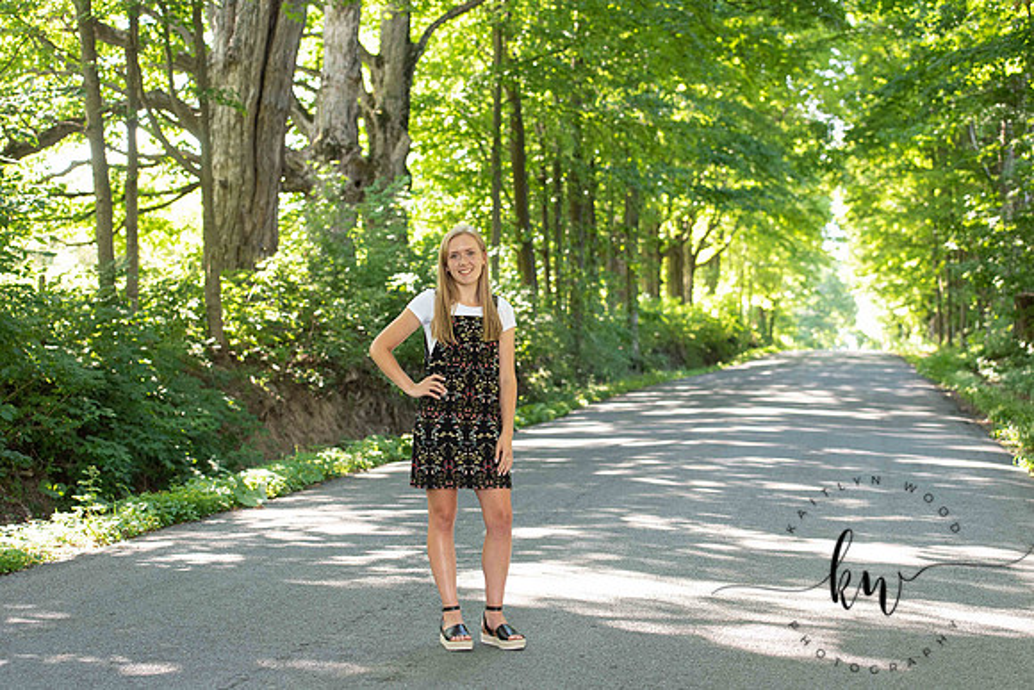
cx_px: 517
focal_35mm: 70
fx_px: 2011
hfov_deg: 28.8
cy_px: 345
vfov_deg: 19.5
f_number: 3.5
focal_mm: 70
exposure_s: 1/200
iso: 640
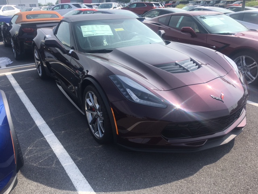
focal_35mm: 29
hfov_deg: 61.7
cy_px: 97
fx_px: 216
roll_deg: +1.6
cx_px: 129
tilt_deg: -19.1
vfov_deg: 48.2
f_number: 2.2
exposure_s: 1/1350
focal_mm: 4.15
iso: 25
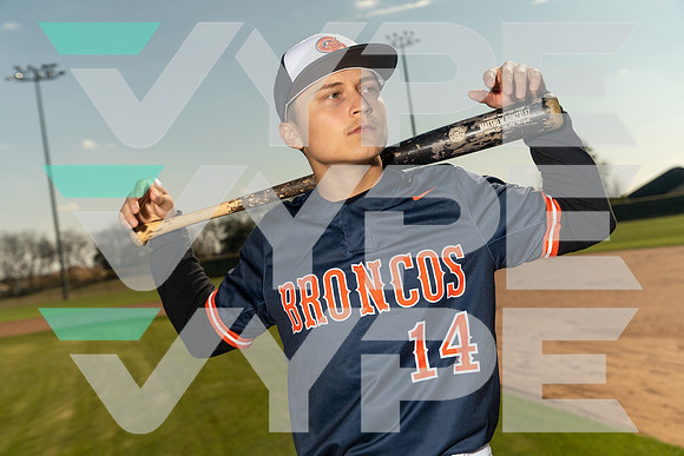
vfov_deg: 30.5
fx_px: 836
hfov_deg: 44.5
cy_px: 228
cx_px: 342
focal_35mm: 44
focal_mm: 44
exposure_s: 1/200
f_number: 5
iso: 500
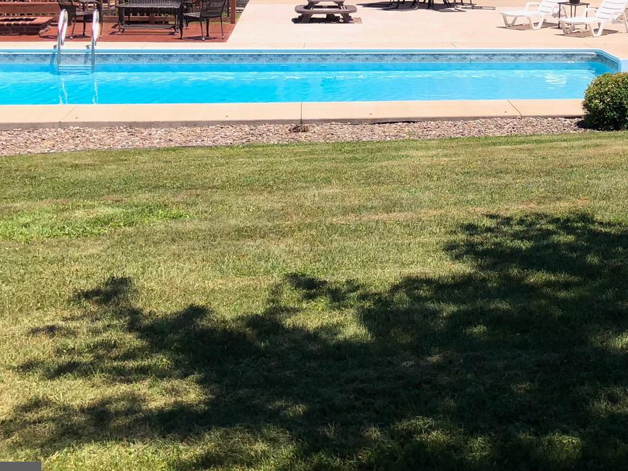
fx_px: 1107
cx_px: 559
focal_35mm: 61
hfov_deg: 30.4
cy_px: 3
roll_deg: -1.5
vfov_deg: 23.1
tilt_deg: -4.8
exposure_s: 1/2667
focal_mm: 3.99
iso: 20
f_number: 1.8
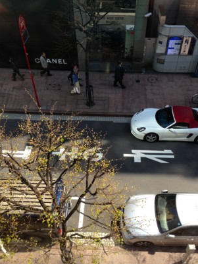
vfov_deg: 50.1
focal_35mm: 37
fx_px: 282
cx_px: 110
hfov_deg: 38.6
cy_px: 138
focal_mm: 4.12
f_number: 2.4
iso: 50
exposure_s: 1/484
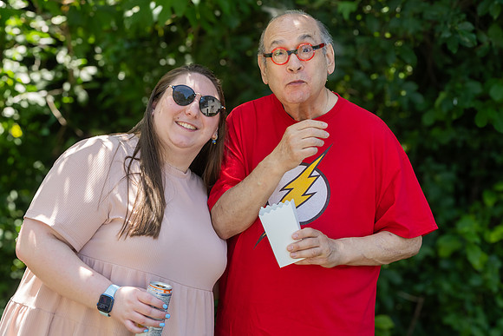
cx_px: 252
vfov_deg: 18.9
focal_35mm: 72
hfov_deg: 28.1
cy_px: 168
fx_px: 1006
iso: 640
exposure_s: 1/200
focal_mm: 48
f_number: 8
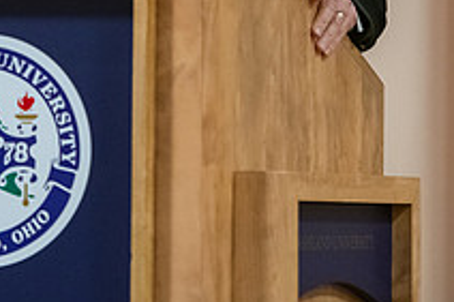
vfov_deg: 3.6
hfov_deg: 5.4
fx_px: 4826
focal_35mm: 383
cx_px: 133
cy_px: -93
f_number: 3.2
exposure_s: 1/200
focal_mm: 140
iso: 1600
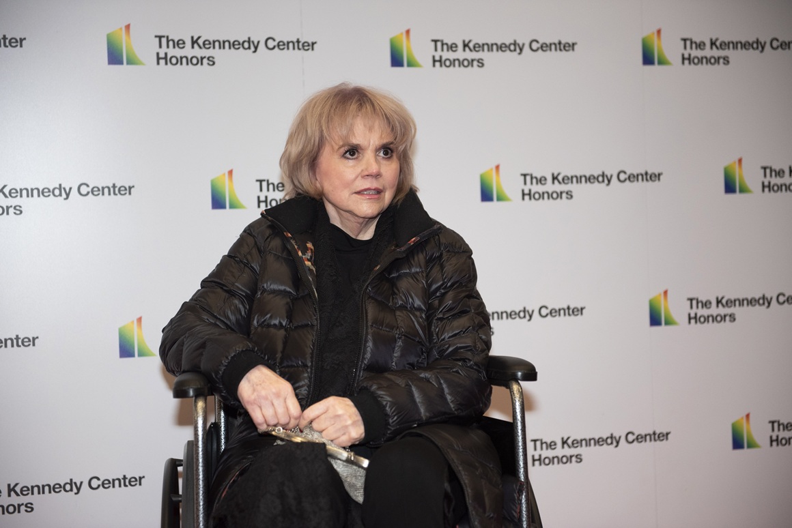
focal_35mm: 70
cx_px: 396
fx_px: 1540
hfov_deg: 28.8
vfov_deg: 19.5
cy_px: 264
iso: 1600
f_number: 2.8
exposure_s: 1/200
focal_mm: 70
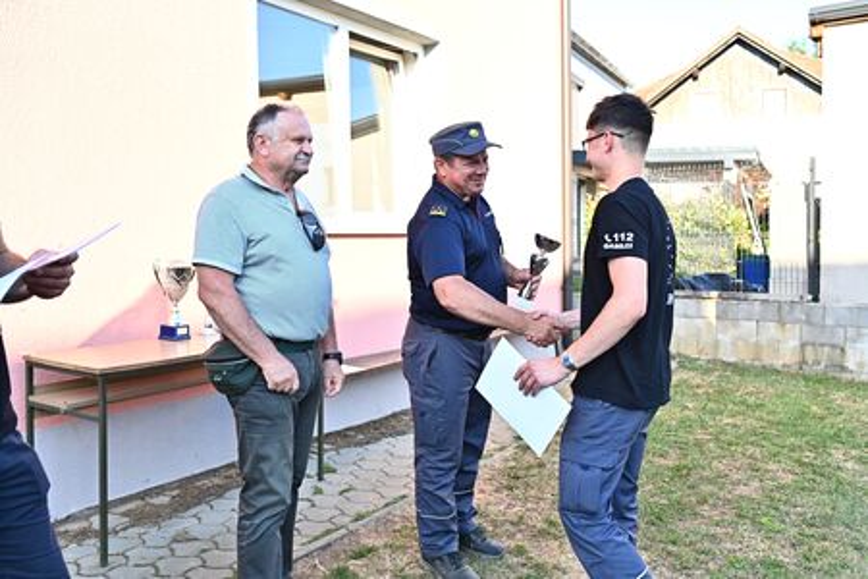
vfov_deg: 37.9
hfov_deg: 54.4
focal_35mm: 35
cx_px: 434
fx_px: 844
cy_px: 290
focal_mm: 35
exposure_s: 1/2500
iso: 1600
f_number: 4
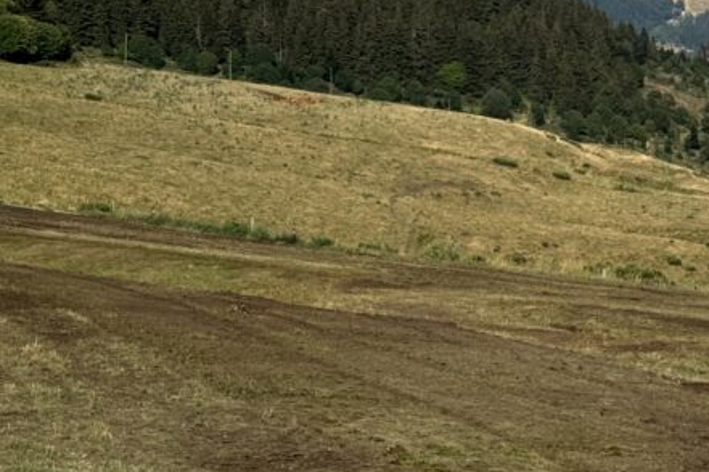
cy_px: -37
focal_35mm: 116
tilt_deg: -3.9
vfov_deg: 11.6
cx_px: 656
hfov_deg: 17.4
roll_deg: +0.0
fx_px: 2284
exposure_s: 1/7937
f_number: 1.78
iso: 64
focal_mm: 6.76
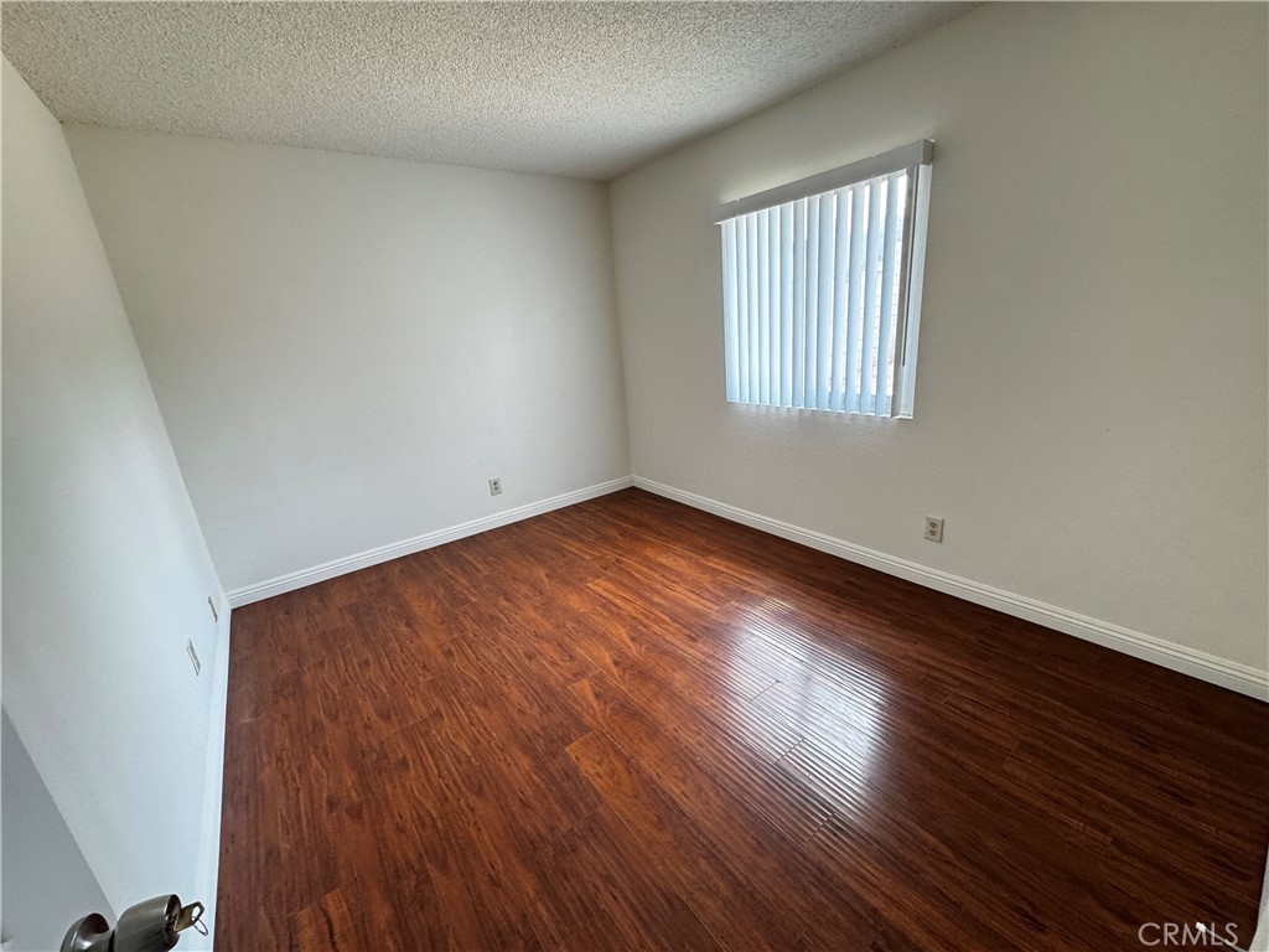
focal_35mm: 14
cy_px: 476
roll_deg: +4.7
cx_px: 634
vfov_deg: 85.7
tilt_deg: -17.6
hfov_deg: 102.1
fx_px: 513
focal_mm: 2.22
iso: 250
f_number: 2.2
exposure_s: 1/99
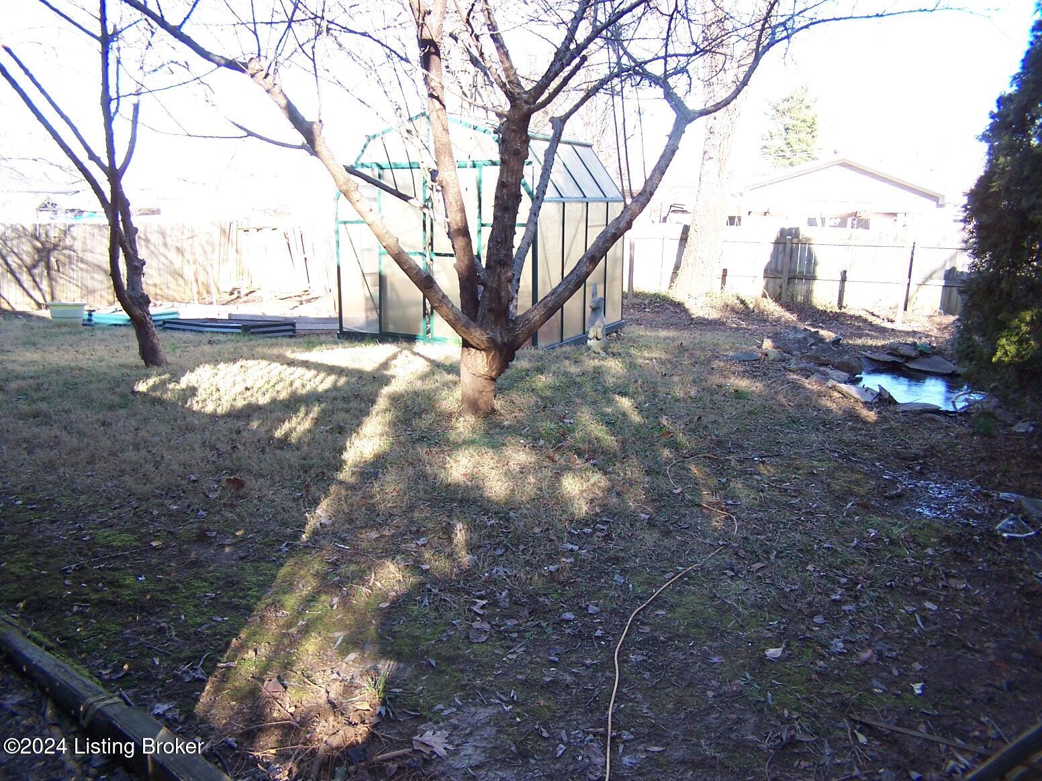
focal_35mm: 38
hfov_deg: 49.0
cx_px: 521
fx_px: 1144
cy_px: 390
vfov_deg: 37.7
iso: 80
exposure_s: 1/90
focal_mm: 6.3
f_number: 2.8
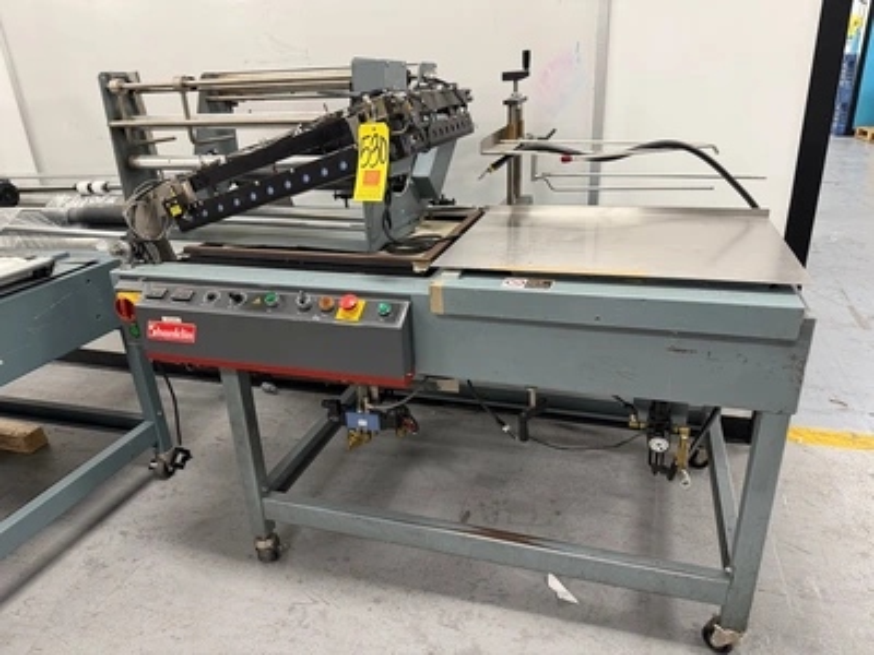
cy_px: 328
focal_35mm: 24
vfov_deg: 56.8
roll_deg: +2.4
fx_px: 606
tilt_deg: -21.9
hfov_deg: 71.6
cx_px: 437
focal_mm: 6.76
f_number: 1.78
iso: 250
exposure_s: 1/60
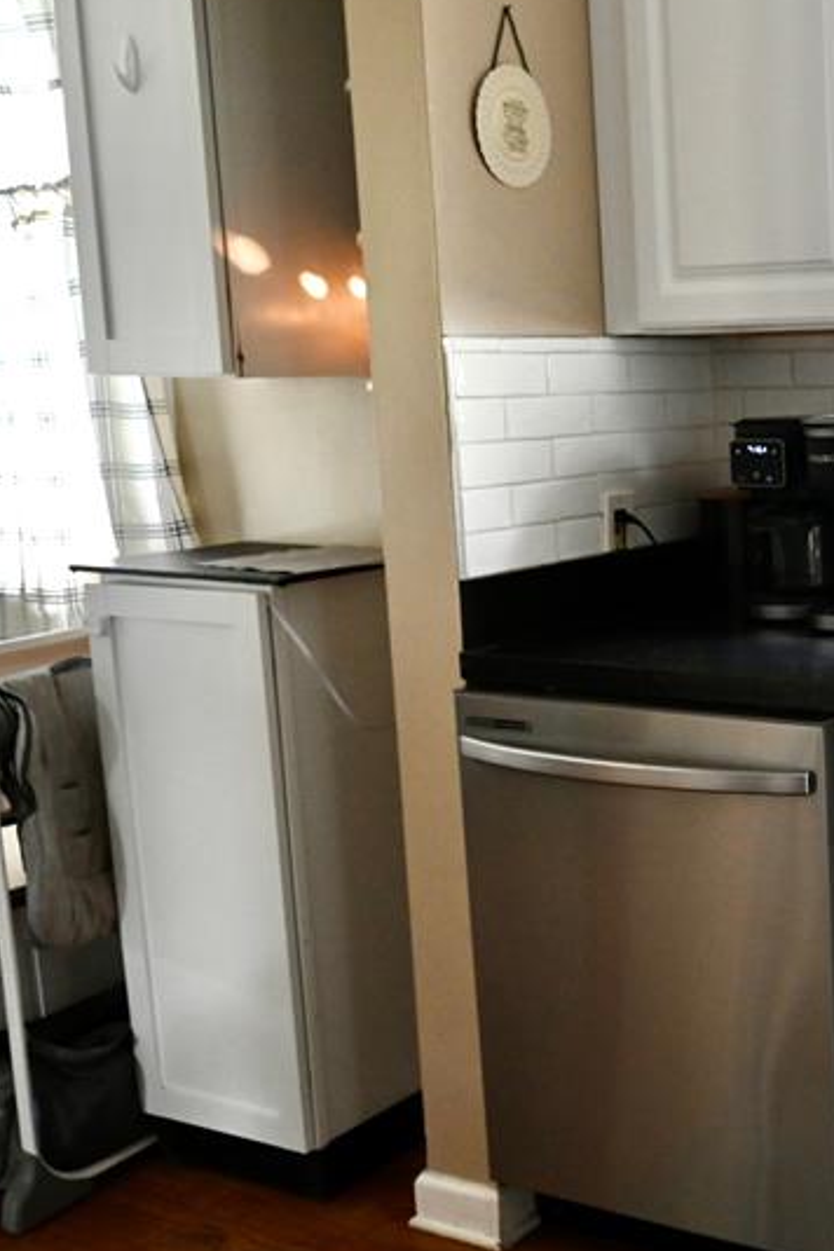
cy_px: 615
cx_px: 991
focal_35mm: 46
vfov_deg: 42.7
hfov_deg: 26.2
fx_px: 1598
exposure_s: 1/125
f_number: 4
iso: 2200
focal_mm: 24
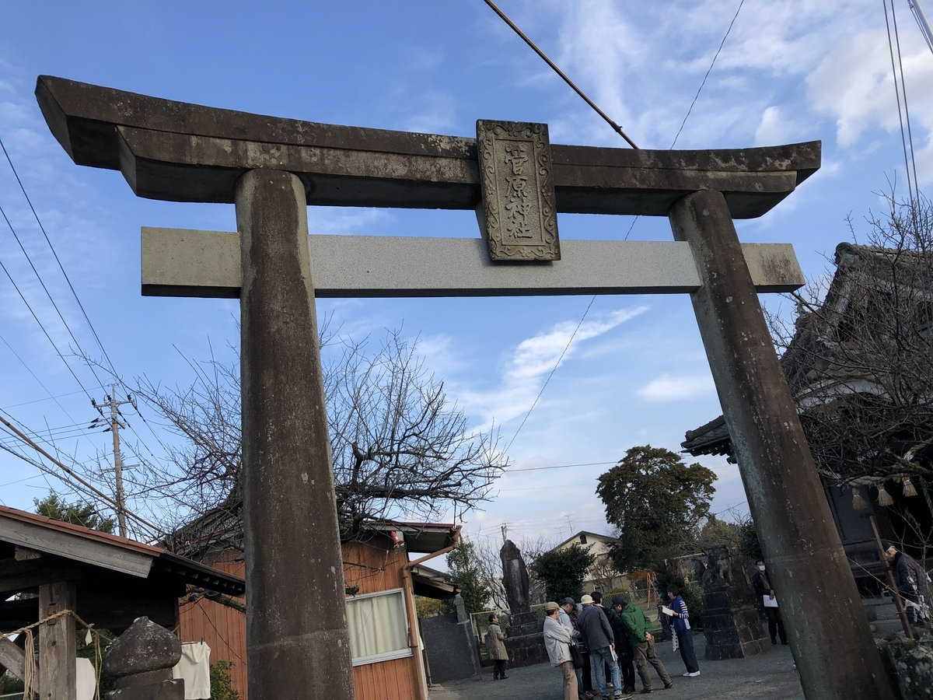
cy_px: 350
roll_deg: +9.3
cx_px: 466
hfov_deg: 63.4
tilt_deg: +16.0
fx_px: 755
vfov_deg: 49.7
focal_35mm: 28
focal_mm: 3.99
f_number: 1.8
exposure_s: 1/1080
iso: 20
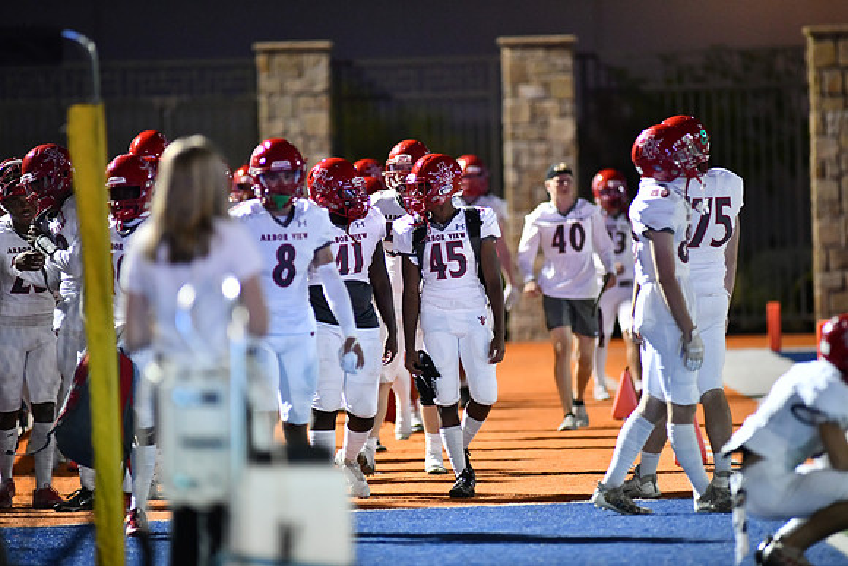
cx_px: 424
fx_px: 7068
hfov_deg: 6.9
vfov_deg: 4.6
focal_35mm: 300
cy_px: 283
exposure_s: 1/1000
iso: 7200
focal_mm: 300
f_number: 2.8
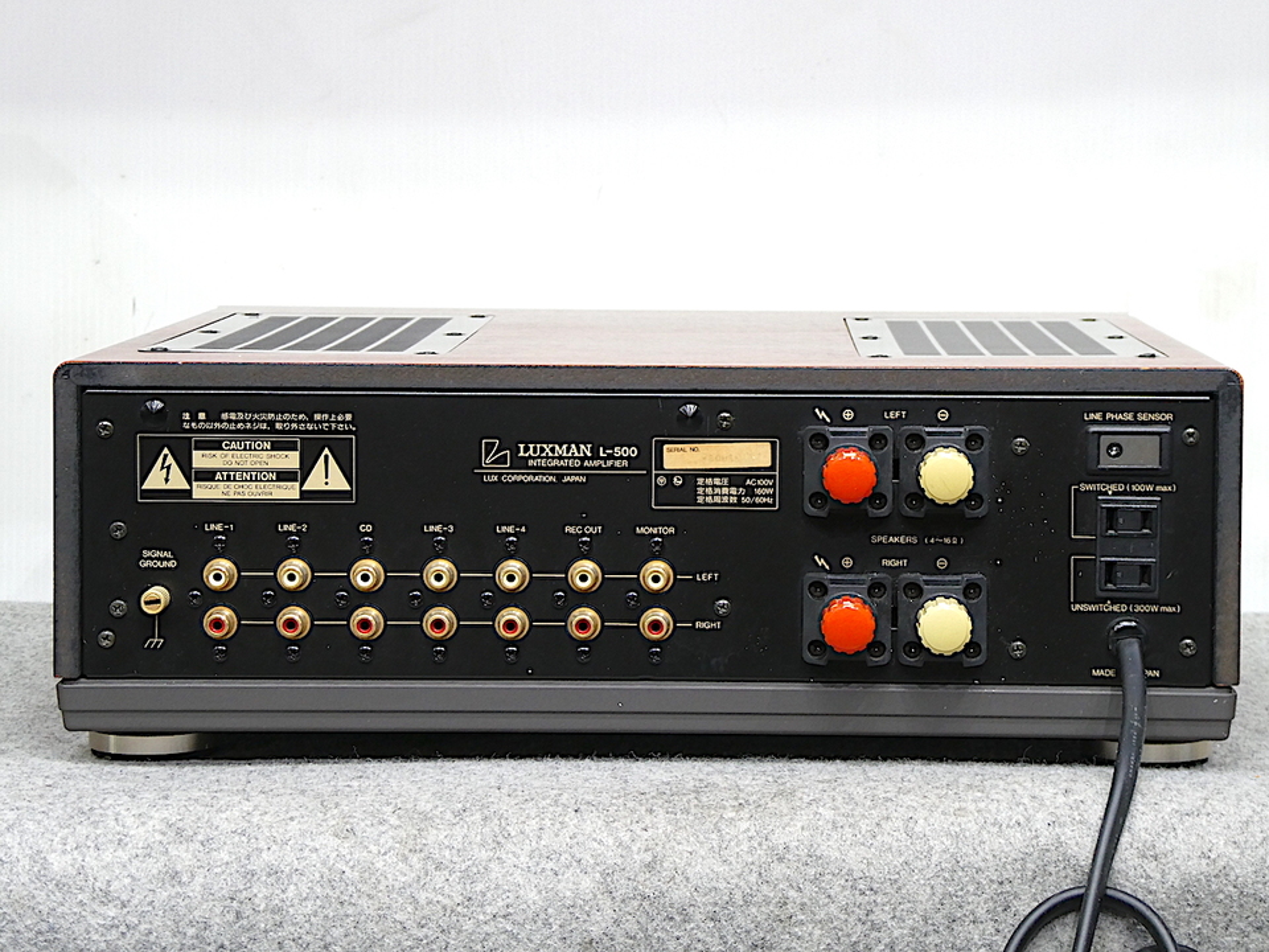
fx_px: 3593
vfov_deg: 15.1
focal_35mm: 98
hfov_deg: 20.0
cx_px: 634
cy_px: 476
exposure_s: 1/8
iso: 200
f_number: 5
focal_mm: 17.5
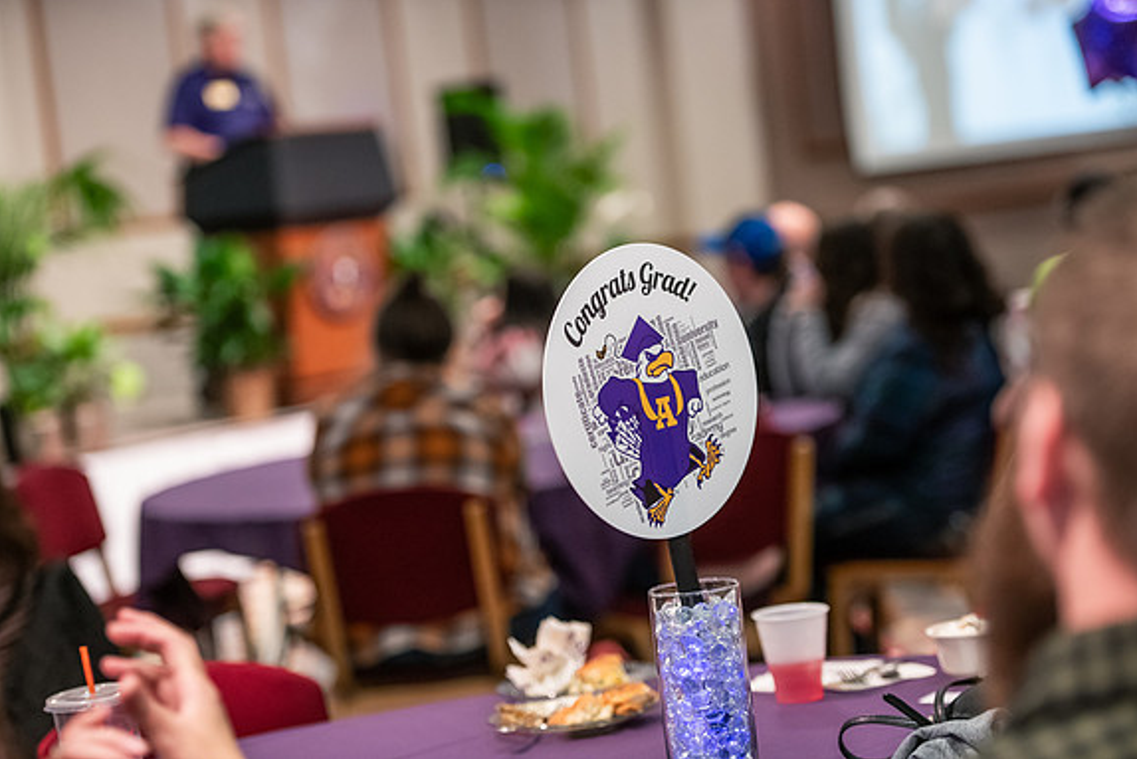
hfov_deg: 21.2
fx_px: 3033
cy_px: 378
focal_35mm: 96
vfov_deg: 14.3
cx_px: 572
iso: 2500
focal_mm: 95
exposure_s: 1/160
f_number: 2.8
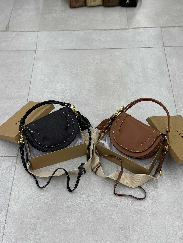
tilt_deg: -50.2
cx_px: 92
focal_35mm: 48
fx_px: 338
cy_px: 122
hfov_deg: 30.3
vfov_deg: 39.7
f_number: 1.78
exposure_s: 1/475
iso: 100
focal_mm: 6.76
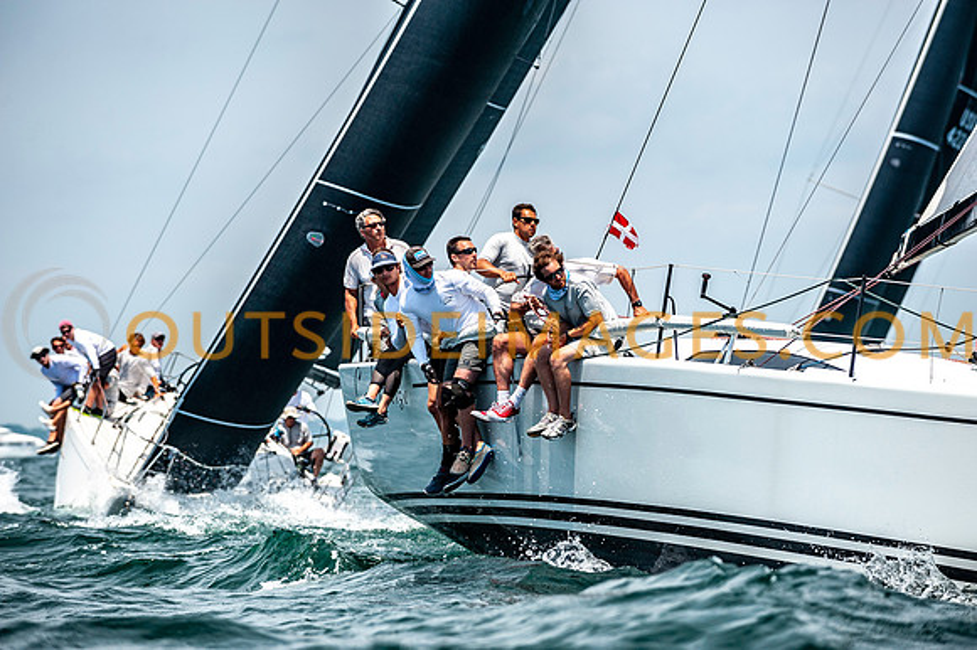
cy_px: 325
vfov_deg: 6.9
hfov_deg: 10.3
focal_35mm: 200
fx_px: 5424
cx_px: 488
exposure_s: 1/4000
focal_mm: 200
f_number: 5
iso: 320
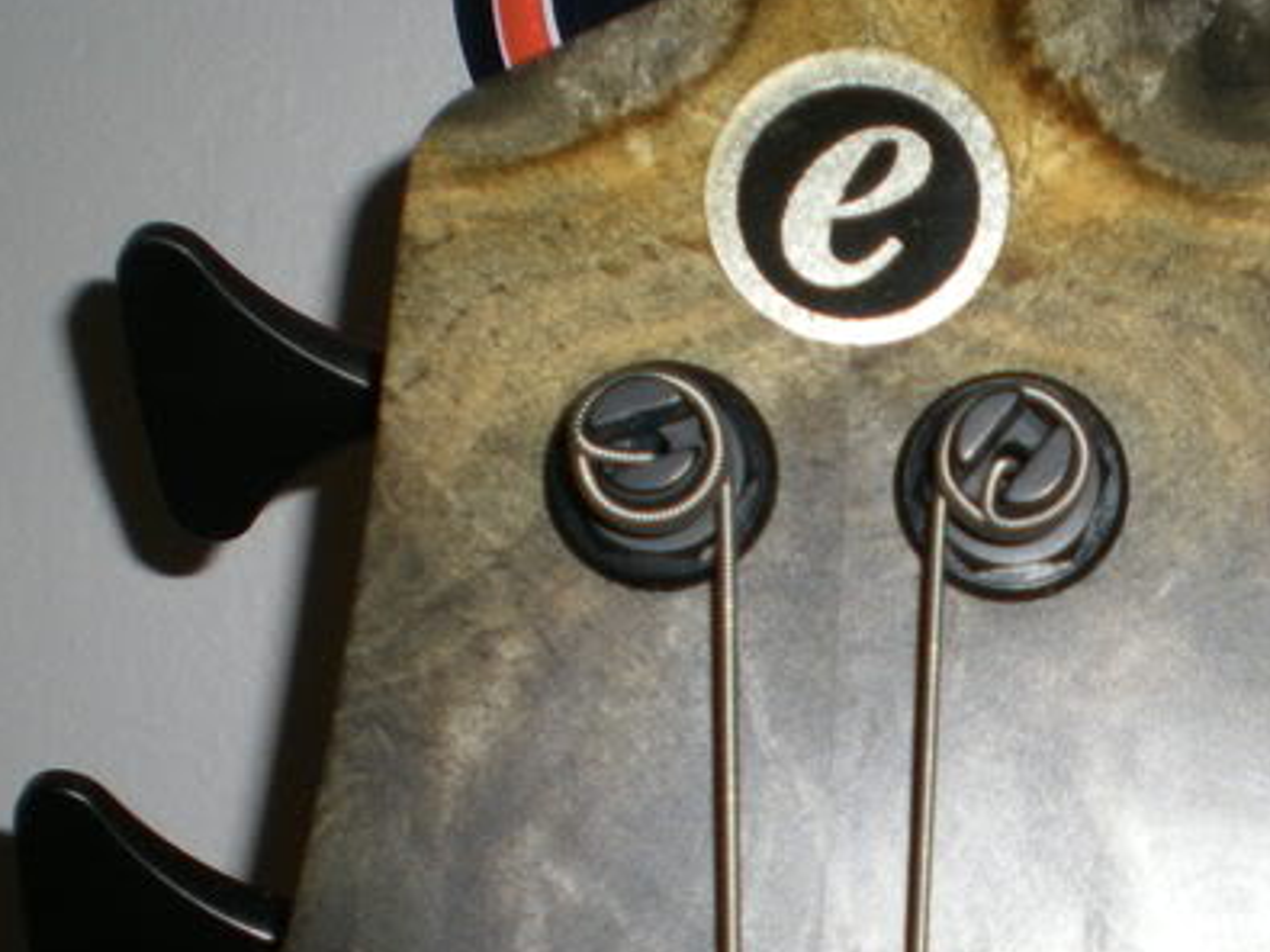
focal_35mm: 77
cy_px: 720
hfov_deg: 25.1
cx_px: 913
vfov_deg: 19.0
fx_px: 2824
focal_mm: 6.3
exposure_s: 1/60
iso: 50
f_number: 3.1
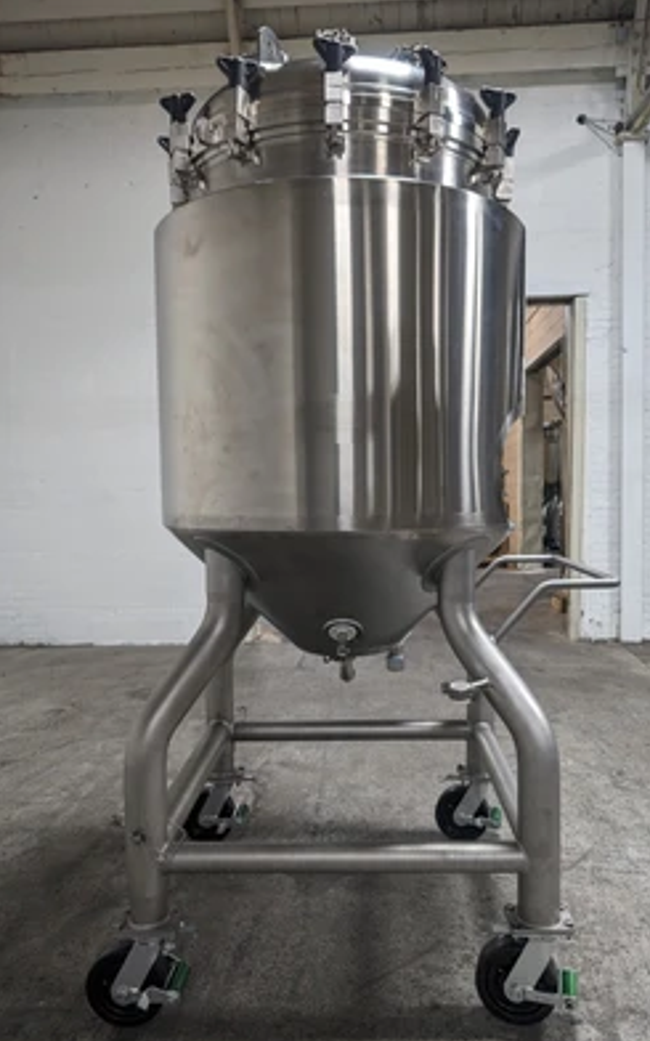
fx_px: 737
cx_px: 354
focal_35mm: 26
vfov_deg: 70.4
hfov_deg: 47.5
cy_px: 528
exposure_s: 1/60
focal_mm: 6.9
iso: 154
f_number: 1.68
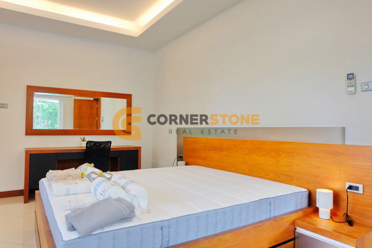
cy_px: 124
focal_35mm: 24
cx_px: 186
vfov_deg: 53.1
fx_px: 248
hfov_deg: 73.7
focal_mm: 16
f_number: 3.5
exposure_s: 1/75
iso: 400
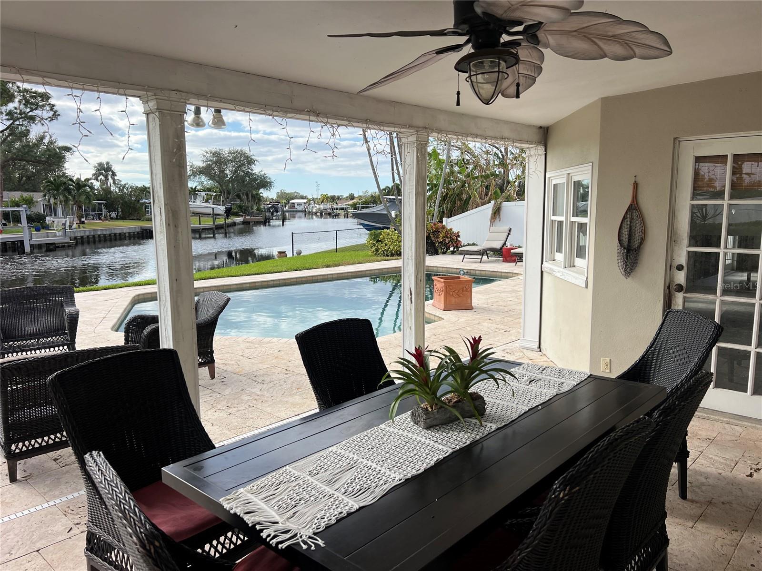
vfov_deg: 53.1
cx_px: 381
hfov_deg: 67.3
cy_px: 286
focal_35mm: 26
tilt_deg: -8.3
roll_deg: +1.1
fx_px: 572
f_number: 1.5
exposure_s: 1/2994
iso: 50
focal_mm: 5.7
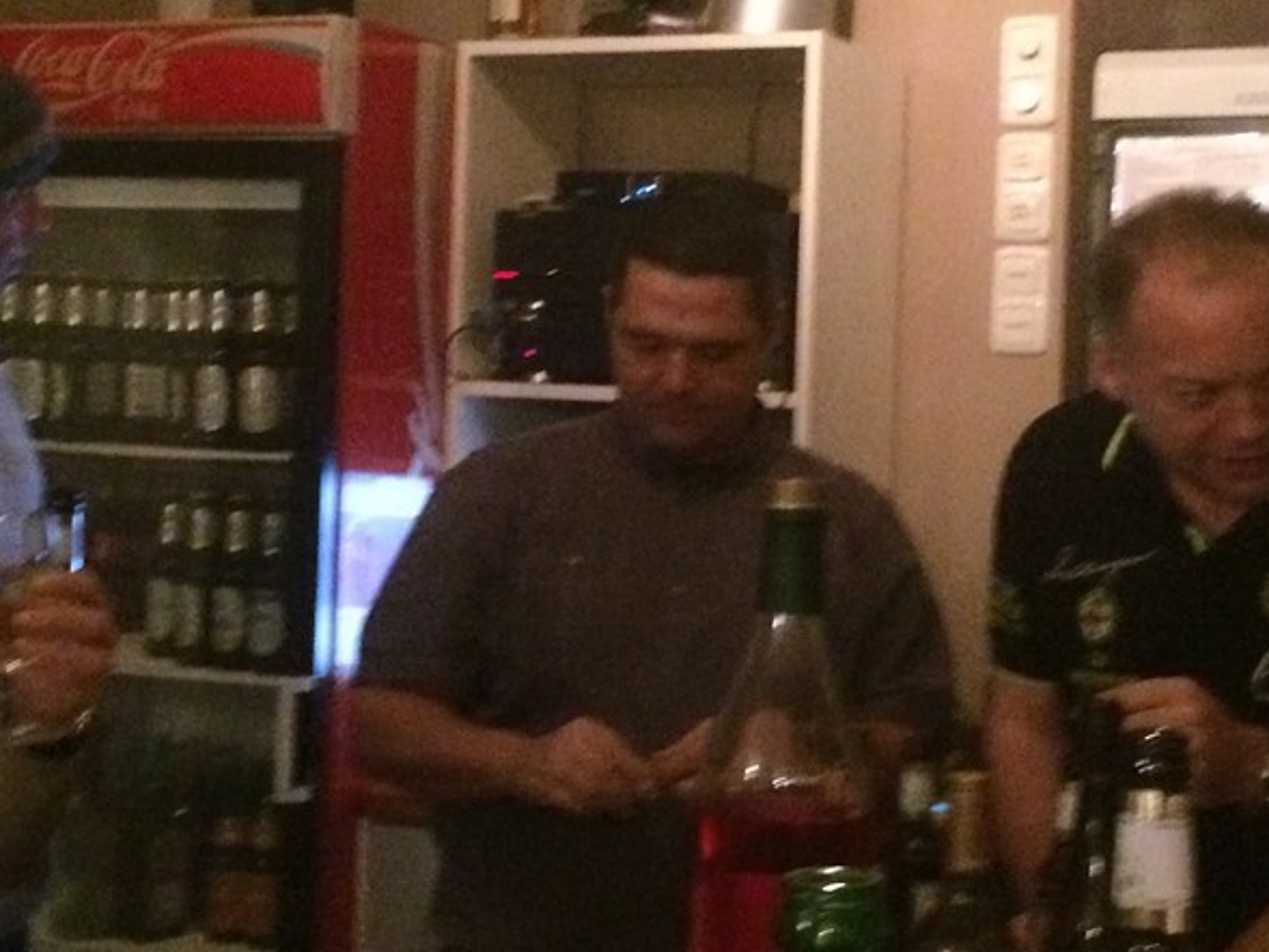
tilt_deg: -0.1
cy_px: 435
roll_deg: -2.0
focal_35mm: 63
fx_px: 2310
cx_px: 713
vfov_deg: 23.3
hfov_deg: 30.7
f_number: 2.2
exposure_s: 1/17
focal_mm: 4.15
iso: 500
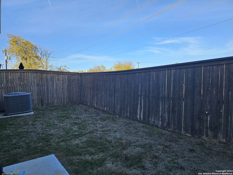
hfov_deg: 73.9
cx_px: 116
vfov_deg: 58.9
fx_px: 155
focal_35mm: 23
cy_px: 88
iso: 10
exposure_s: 1/199
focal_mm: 6.3
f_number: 1.7
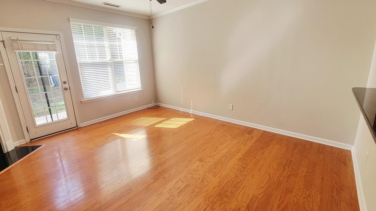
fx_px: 150
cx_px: 186
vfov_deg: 70.4
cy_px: 96
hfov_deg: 103.0
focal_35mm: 15
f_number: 2.2
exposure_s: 1/60.2
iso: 64
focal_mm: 2.2
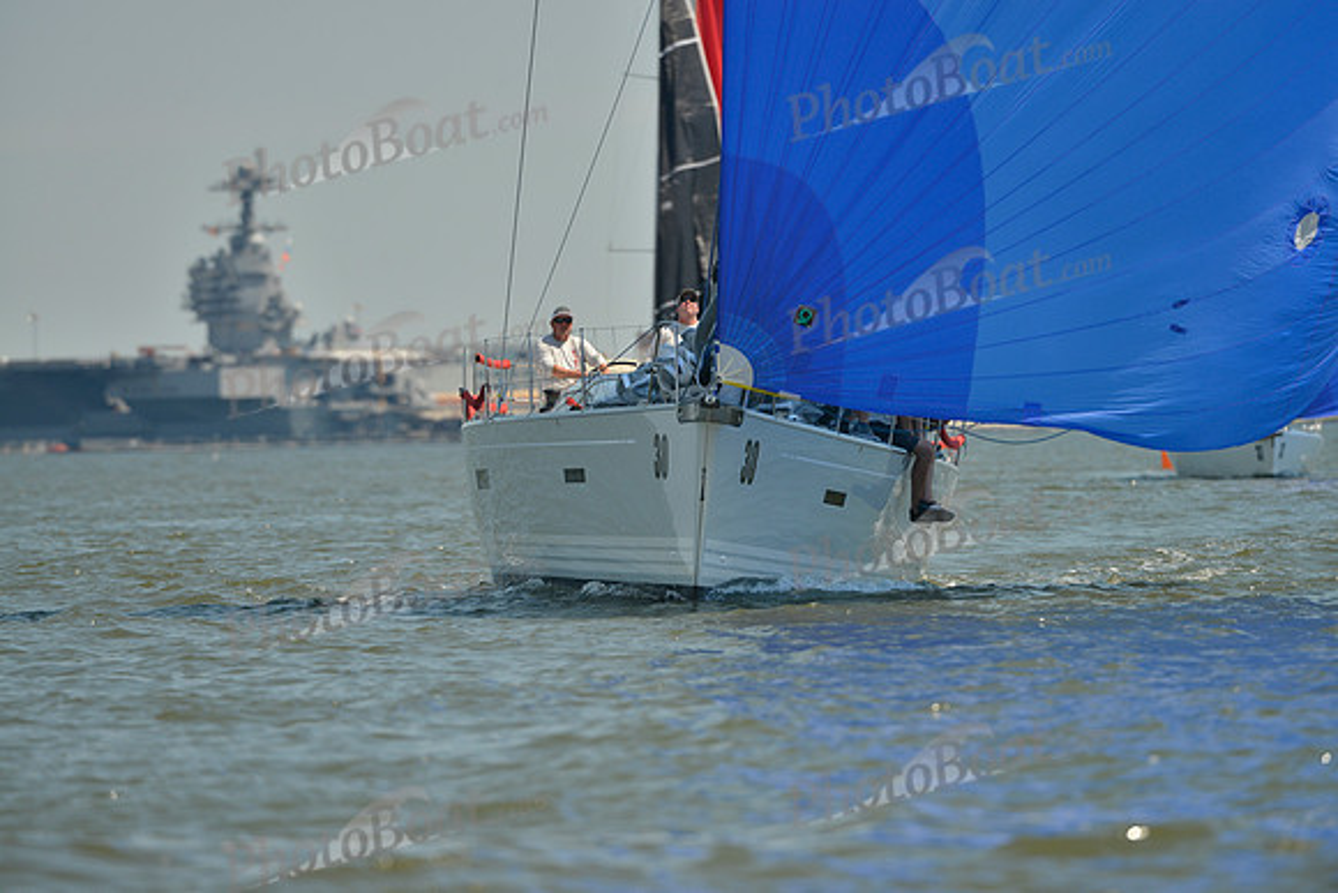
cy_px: 446
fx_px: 14869
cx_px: 669
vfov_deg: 3.4
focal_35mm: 400
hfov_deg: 5.2
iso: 200
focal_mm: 400
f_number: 5.6
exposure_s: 1/1600
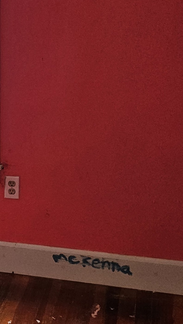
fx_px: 638
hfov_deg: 14.1
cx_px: -165
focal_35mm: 74
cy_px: 150
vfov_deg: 28.6
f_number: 1.8
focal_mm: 5
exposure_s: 1/180
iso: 200
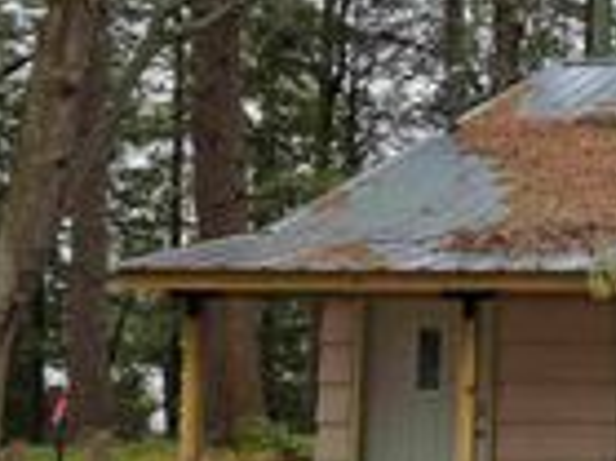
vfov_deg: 17.7
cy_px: 219
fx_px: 1476
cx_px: 979
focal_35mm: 83
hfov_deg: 19.7
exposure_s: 1/2359
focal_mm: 6.3
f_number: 1.7
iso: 80
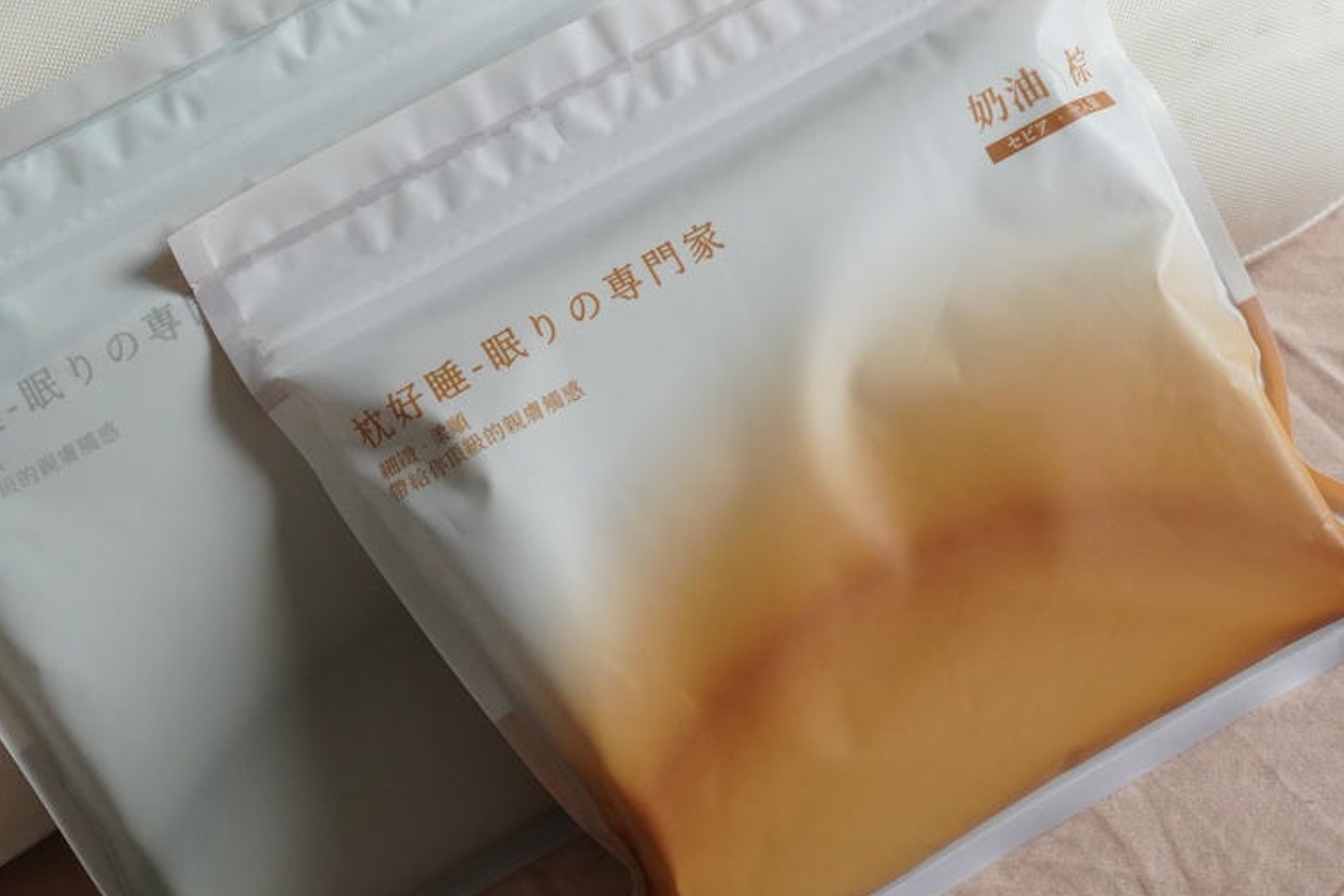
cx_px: 568
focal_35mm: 88
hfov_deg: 23.2
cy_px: 448
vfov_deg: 15.6
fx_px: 3277
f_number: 8
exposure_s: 1/125
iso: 1600
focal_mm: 37
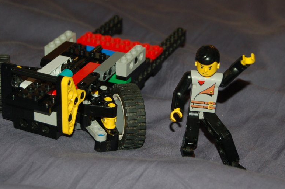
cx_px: 124
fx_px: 830
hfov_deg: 19.5
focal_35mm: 105
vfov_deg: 13.0
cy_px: 74
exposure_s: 1/60
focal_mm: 48
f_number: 5.6
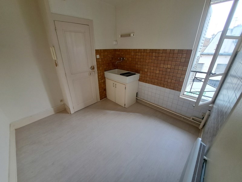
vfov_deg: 89.9
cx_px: 121
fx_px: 91
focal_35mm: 13
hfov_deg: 106.2
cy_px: 91
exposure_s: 1/100
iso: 50
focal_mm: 1.74
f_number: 2.2
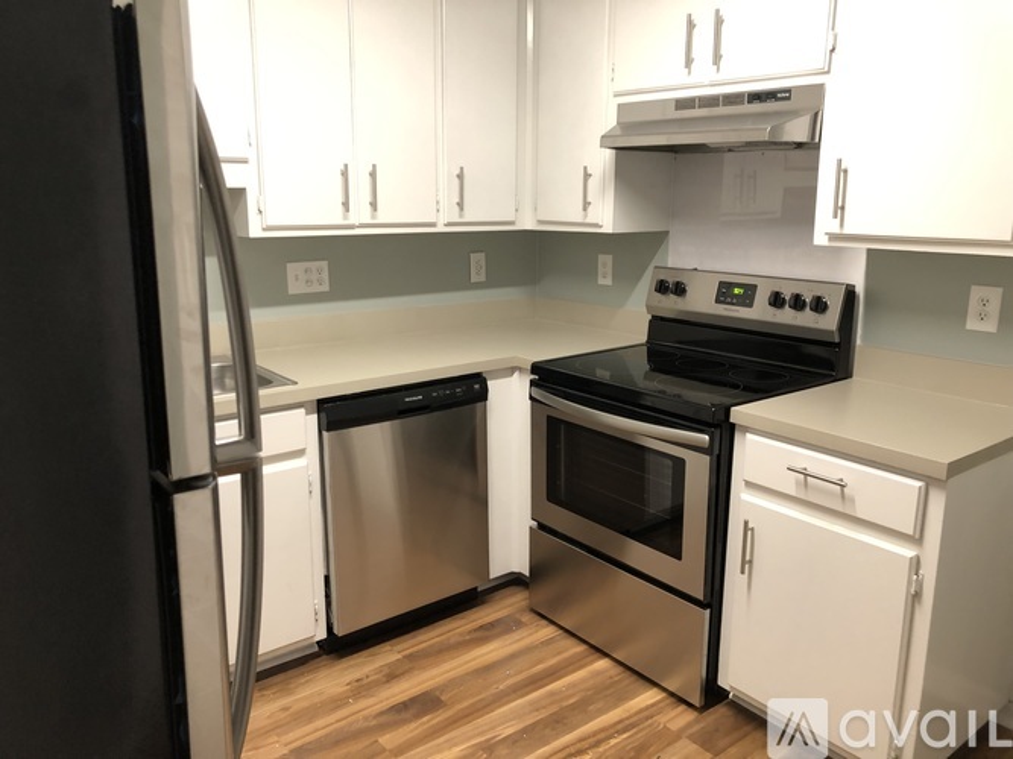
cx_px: 506
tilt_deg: -12.1
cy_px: 380
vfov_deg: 49.7
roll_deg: -0.2
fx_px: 819
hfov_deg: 63.5
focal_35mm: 28
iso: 40
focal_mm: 4
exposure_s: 1/15
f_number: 1.8
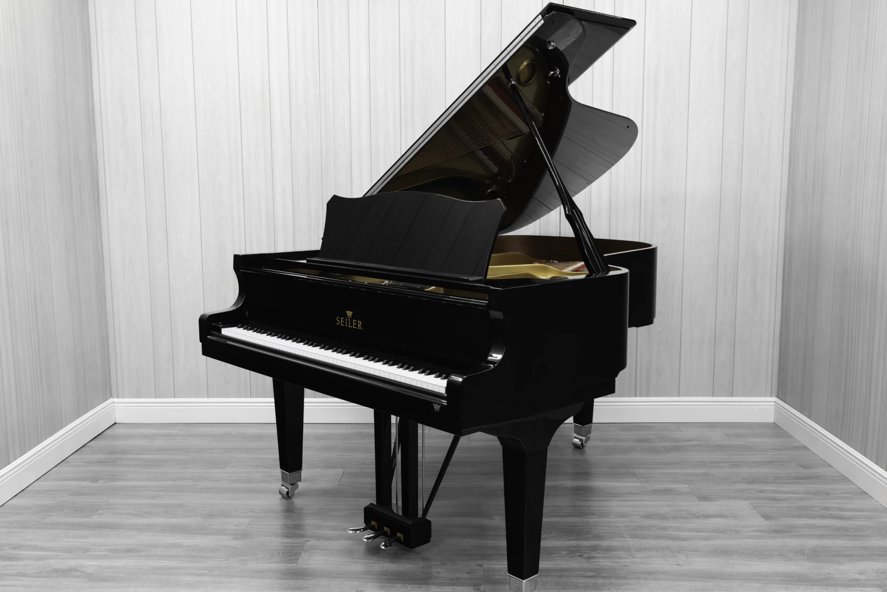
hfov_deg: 54.4
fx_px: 862
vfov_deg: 37.9
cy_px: 296
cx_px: 444
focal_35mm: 35
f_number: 6.3
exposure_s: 1/5
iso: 100
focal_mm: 35
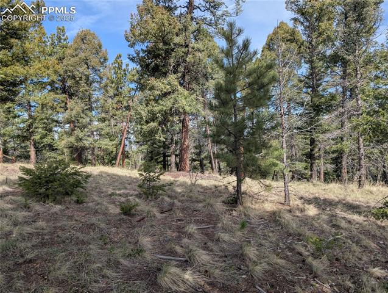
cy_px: 146
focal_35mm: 24
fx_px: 269
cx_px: 194
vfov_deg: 57.0
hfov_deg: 71.5
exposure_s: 1/536
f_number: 1.68
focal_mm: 6.9
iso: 23
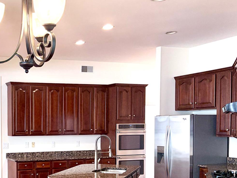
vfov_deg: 26.6
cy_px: 140
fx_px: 370
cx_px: 20
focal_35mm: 54
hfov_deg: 33.5
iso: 125
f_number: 1.6
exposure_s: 1/120
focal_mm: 5.96
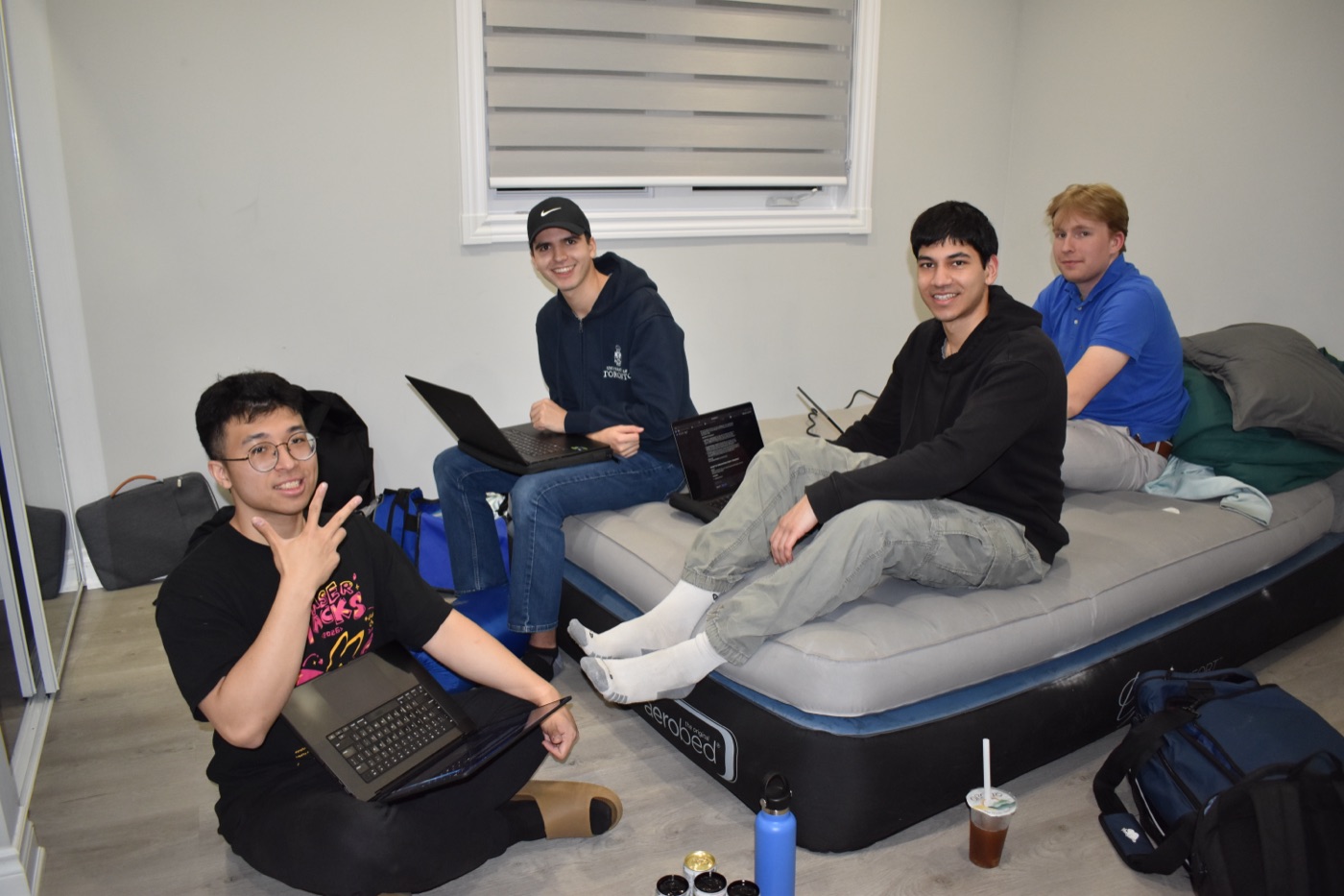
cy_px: 448
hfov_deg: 67.4
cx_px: 672
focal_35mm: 27
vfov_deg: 47.9
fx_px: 1008
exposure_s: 1/125
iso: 800
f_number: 3.5
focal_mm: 18
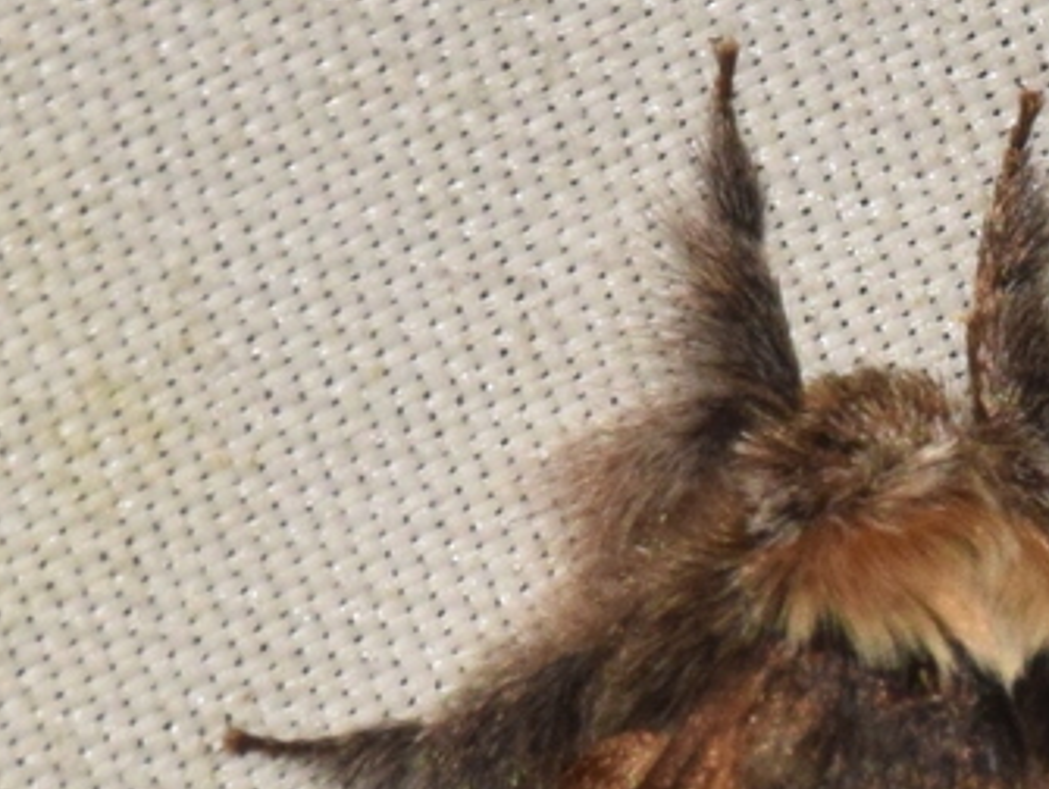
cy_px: 920
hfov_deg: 3.4
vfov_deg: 2.6
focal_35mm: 578
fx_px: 17534
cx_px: 758
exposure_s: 1/160
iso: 500
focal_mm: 140
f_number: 14
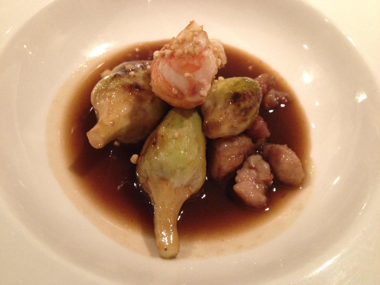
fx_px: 384
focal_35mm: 35
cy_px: 142
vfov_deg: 40.7
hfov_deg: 52.6
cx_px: 190
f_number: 2.4
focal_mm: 4.28
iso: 500
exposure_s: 1/15
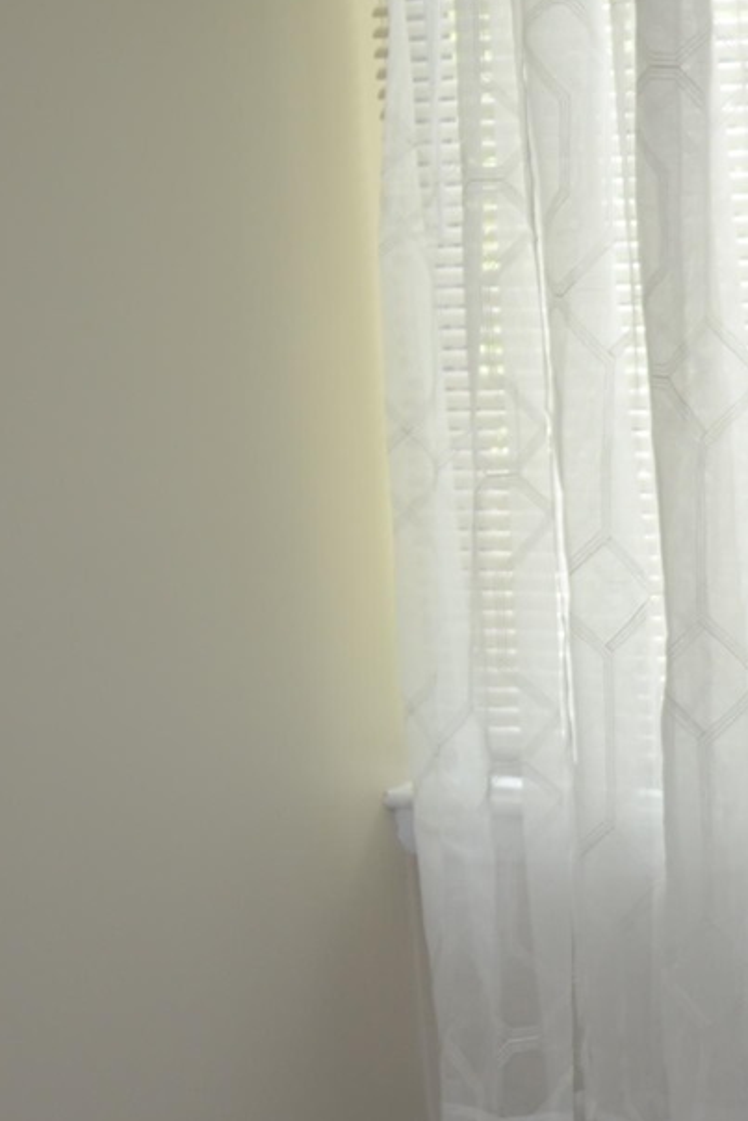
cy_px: 865
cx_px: 1062
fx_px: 3208
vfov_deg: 19.7
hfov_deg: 12.7
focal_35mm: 103
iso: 100
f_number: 3.5
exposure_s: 1/60
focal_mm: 18
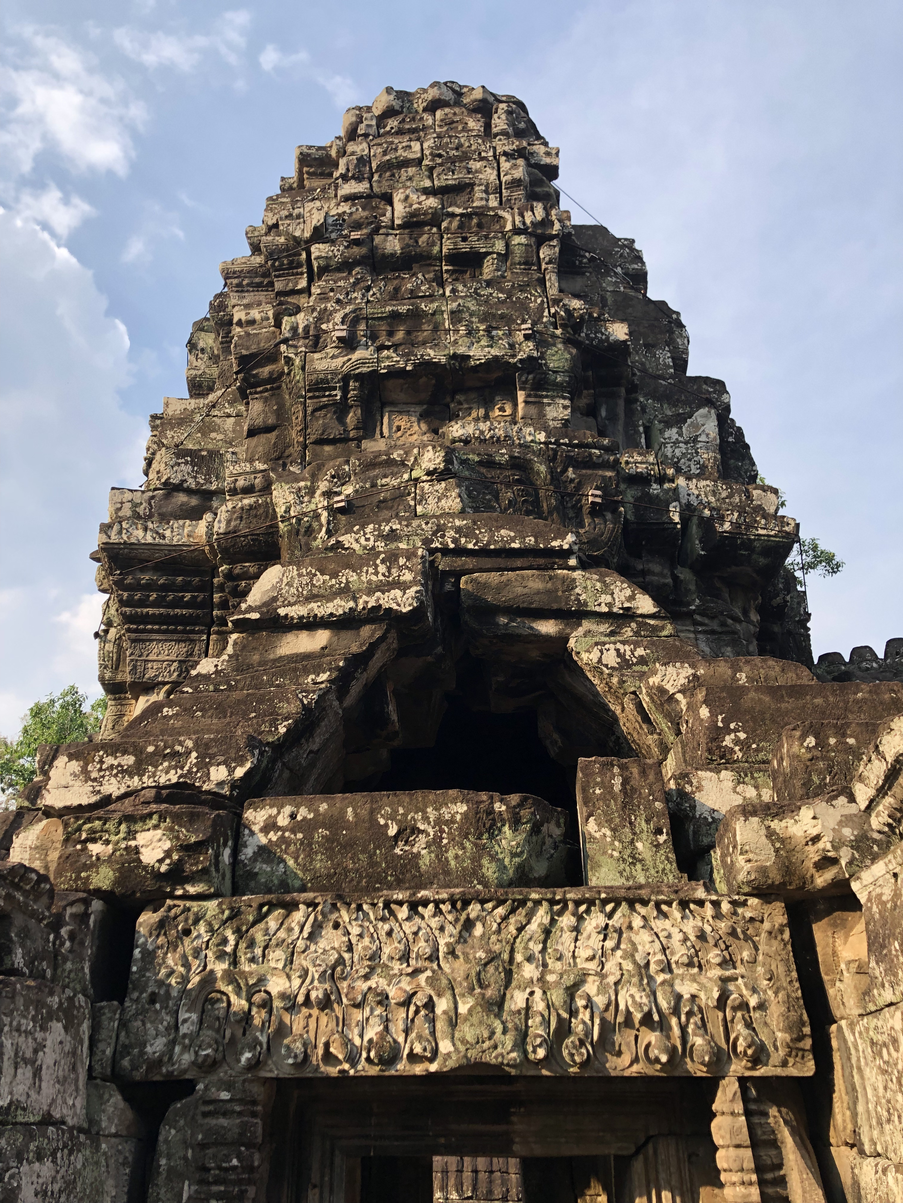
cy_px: 602
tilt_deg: +27.5
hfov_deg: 49.7
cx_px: 452
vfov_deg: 63.4
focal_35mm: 28
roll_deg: +2.0
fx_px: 974
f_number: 1.8
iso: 20
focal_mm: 4
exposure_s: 1/704
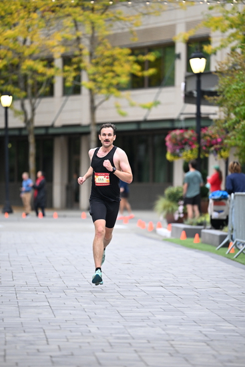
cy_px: 184
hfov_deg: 6.9
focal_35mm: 200
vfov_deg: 10.3
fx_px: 2040
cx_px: 122
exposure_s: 1/800
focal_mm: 200
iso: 1600
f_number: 2.8
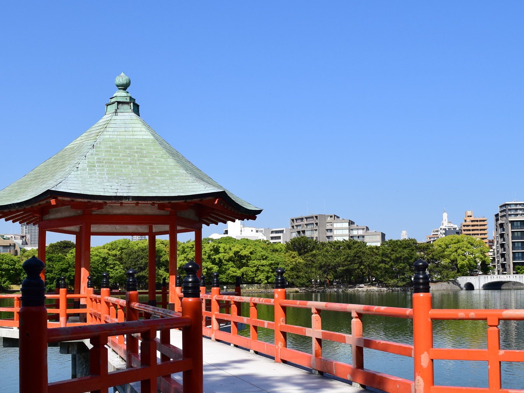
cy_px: 220
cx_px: 240
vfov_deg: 30.2
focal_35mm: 48
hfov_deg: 39.6
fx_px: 727
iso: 400
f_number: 8
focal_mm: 20
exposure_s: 1/1600
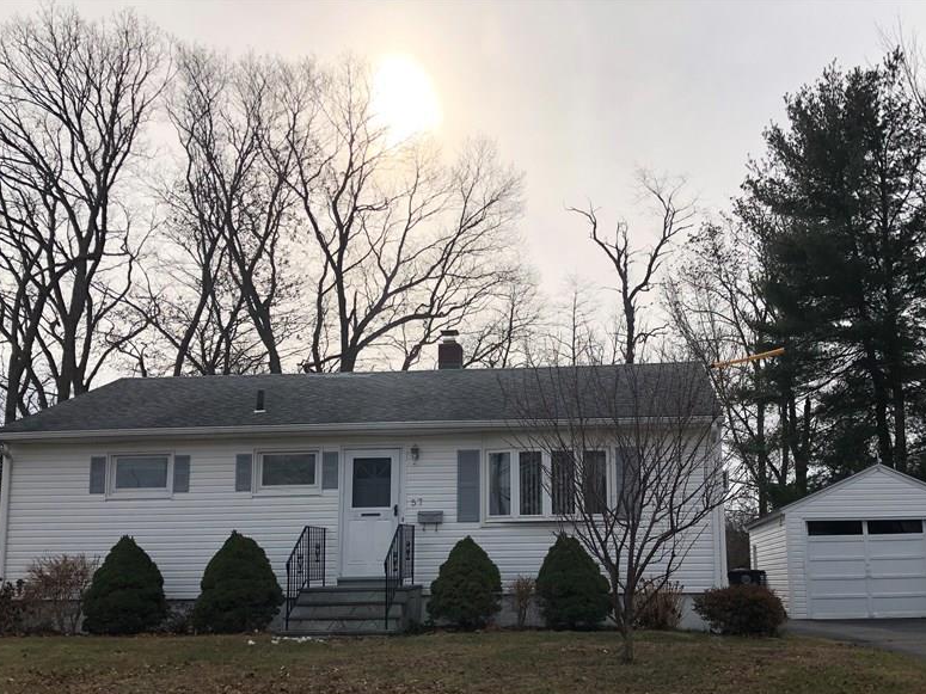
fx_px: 990
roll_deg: +0.4
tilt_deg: +6.7
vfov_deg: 38.3
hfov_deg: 49.9
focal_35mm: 37
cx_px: 539
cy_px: 455
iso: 20
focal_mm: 3.99
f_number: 1.8
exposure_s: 1/3040
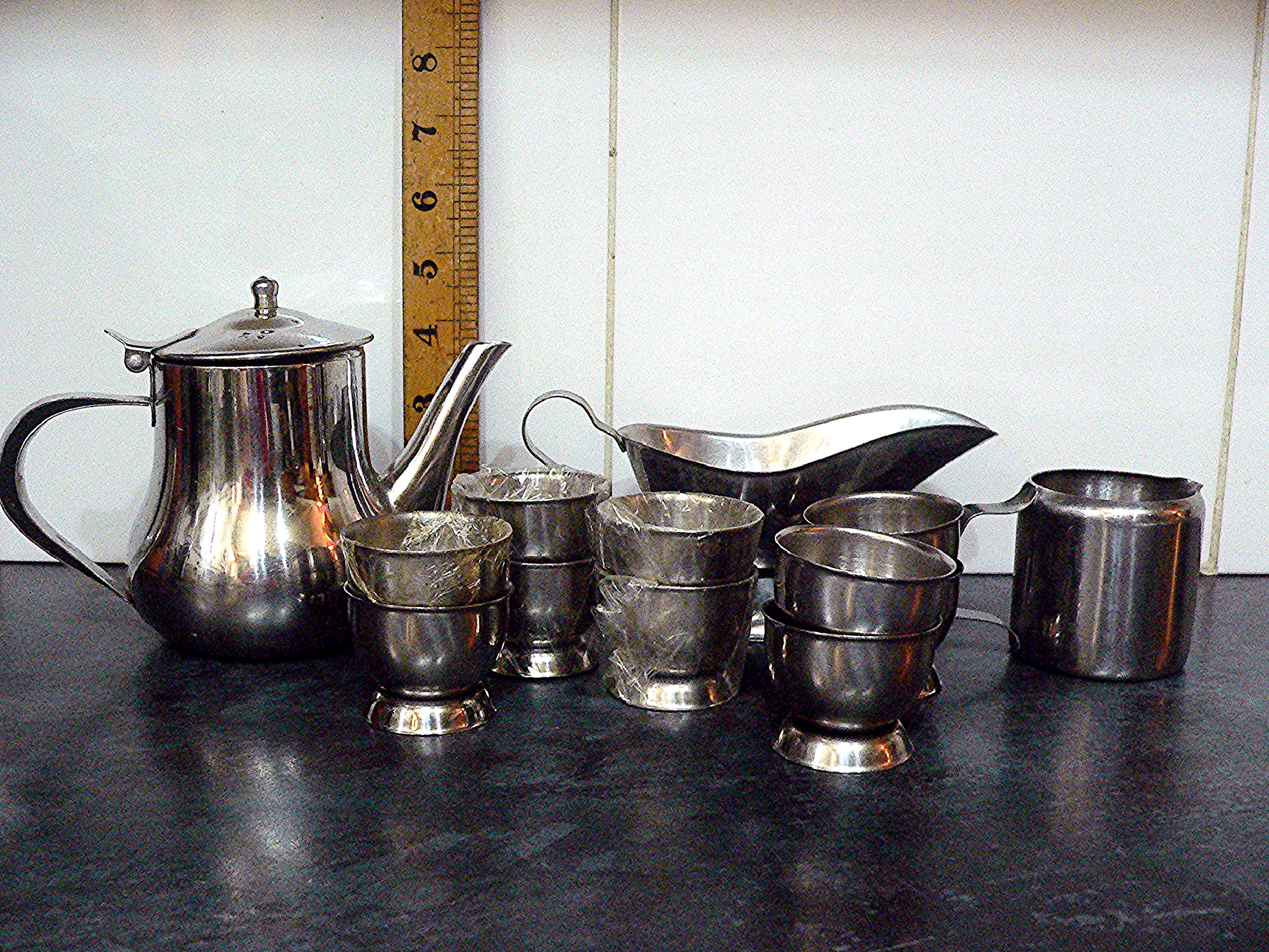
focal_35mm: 36
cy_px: 476
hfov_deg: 51.4
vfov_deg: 39.7
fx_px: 1320
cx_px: 634
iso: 400
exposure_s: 1/40
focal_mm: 6
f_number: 2.8
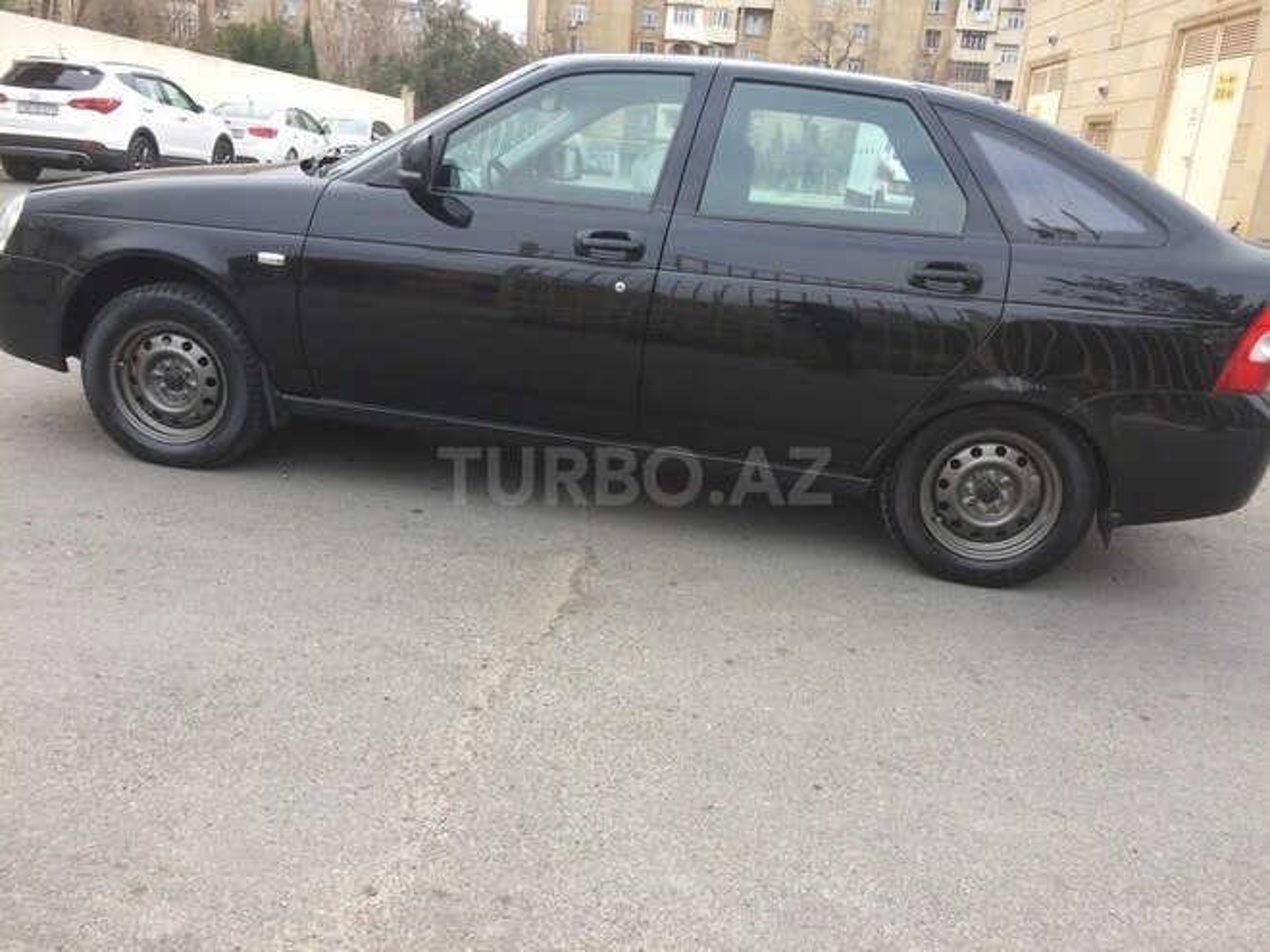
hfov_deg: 61.7
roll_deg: -4.9
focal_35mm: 29
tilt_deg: -18.2
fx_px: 1064
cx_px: 635
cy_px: 476
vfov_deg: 48.2
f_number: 2.2
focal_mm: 4.15
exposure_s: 1/100
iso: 32
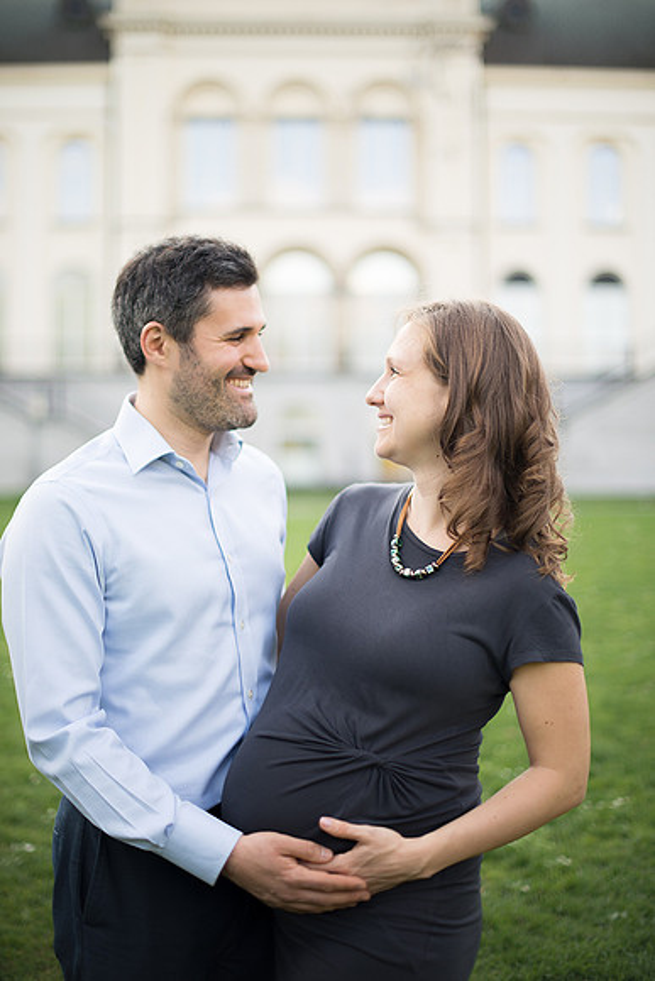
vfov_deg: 39.6
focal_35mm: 50
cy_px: 490
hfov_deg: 27.0
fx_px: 1364
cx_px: 328
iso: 100
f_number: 1.4
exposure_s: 1/1000
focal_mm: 50
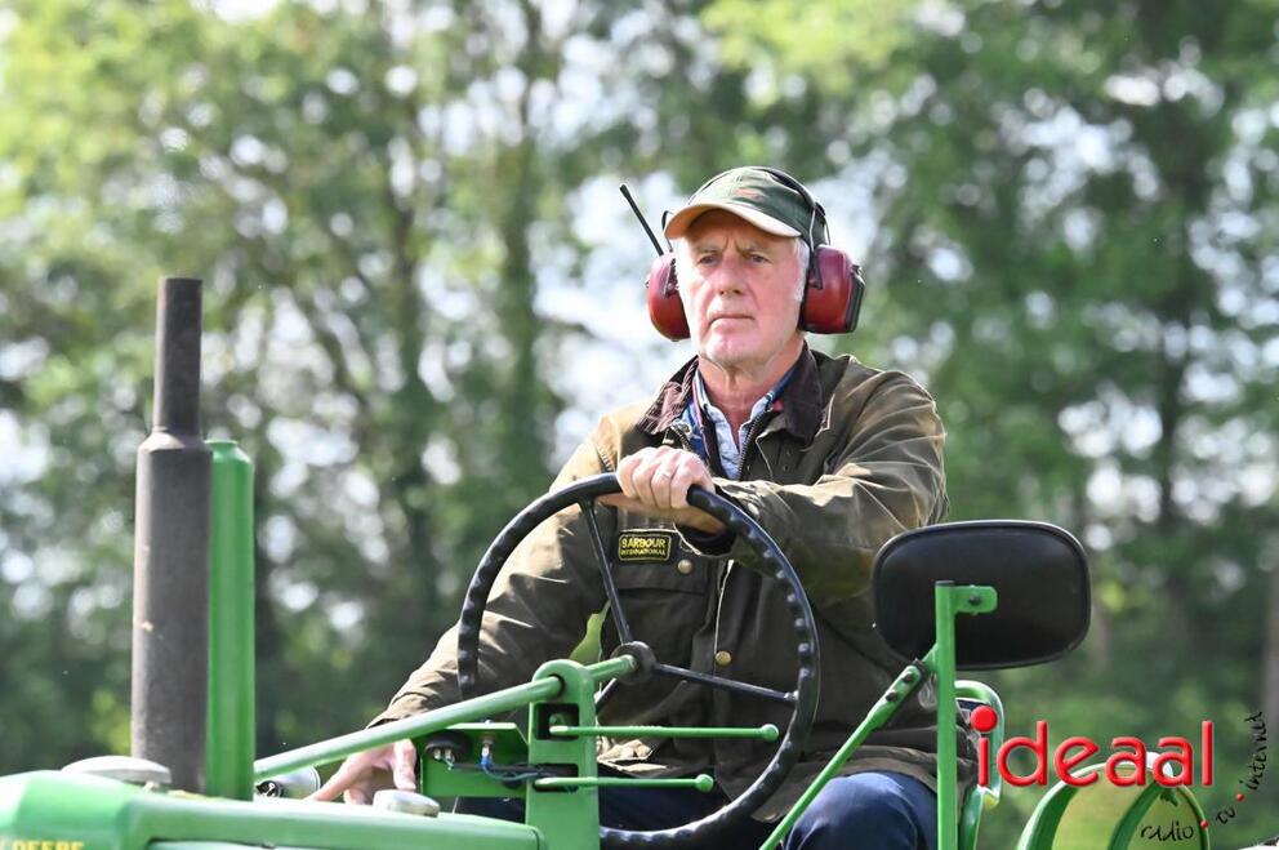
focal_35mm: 400
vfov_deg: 3.4
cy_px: 425
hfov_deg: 5.2
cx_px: 640
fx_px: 14195
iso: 32000
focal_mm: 400
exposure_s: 1/8000
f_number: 13
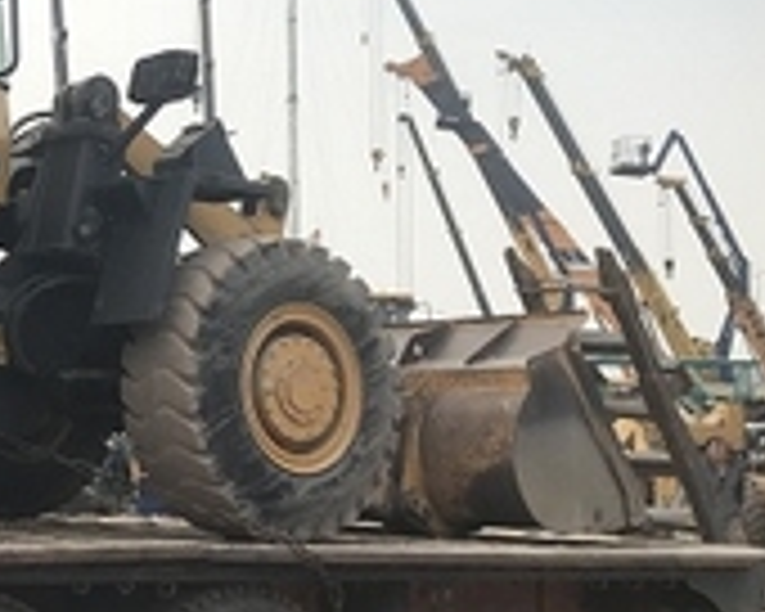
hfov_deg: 22.3
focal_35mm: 77
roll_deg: -2.5
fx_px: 1743
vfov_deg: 19.9
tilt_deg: +7.3
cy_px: 216
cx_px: -216
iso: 20
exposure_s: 1/1996
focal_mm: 3.99
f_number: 1.8
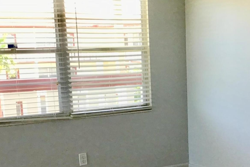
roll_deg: +1.9
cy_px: 138
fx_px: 556
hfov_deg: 24.8
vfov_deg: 16.9
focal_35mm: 80
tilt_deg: -9.9
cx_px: 209
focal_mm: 3.3
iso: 25
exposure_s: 1/40
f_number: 2.4
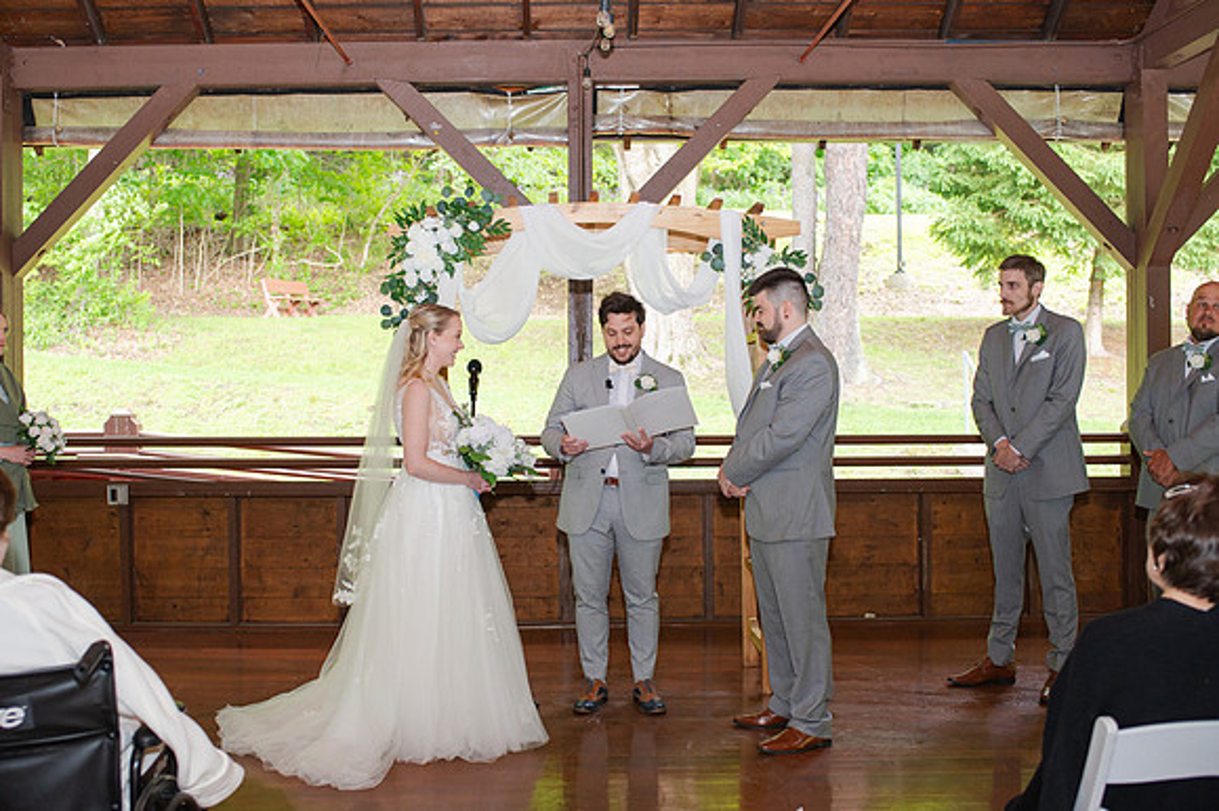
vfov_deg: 32.4
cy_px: 405
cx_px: 564
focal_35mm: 41
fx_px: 1398
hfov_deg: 47.1
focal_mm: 35
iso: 800
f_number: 3.2
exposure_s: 1/200
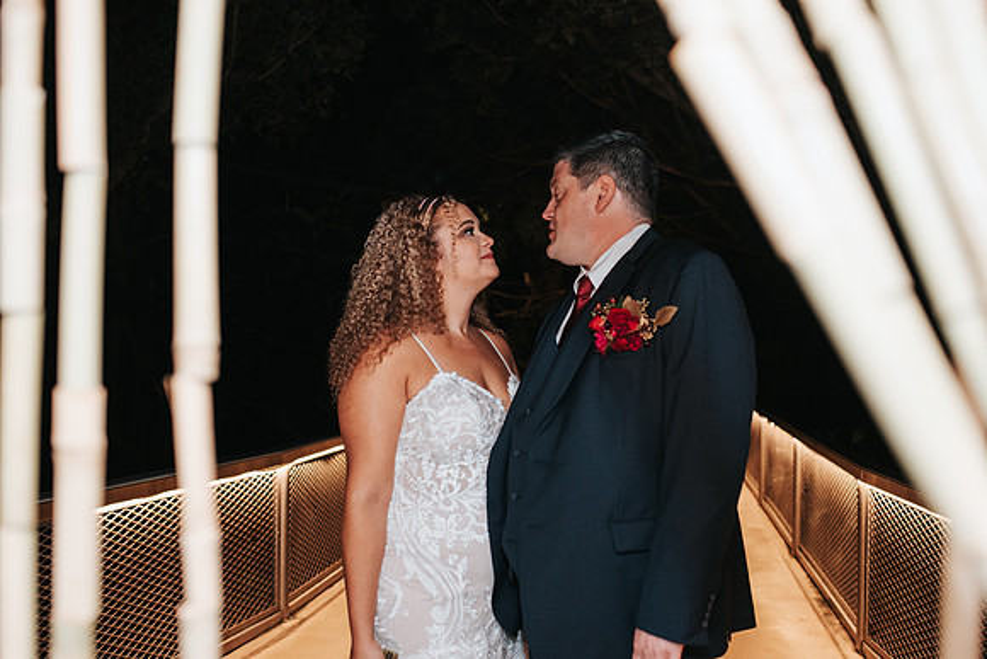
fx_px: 960
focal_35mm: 35
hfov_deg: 54.4
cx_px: 494
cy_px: 330
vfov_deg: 37.9
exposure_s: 1/200
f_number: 2.8
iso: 1000
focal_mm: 35
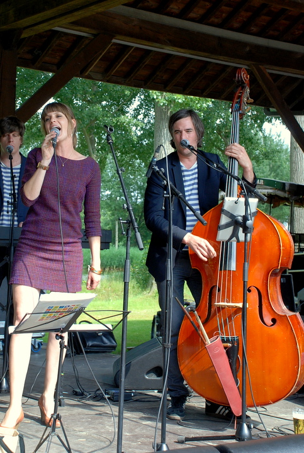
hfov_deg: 23.9
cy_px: 226
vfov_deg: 35.0
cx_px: 152
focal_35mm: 57
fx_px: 719
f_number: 6.3
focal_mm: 38
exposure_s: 1/160
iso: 320
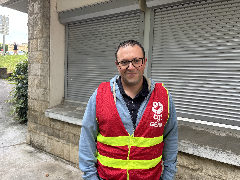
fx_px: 180
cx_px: 120
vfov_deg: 53.1
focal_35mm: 26
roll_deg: -2.5
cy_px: 90
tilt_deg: -5.1
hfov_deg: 67.3
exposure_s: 1/184
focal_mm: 5.96
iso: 40
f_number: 1.6
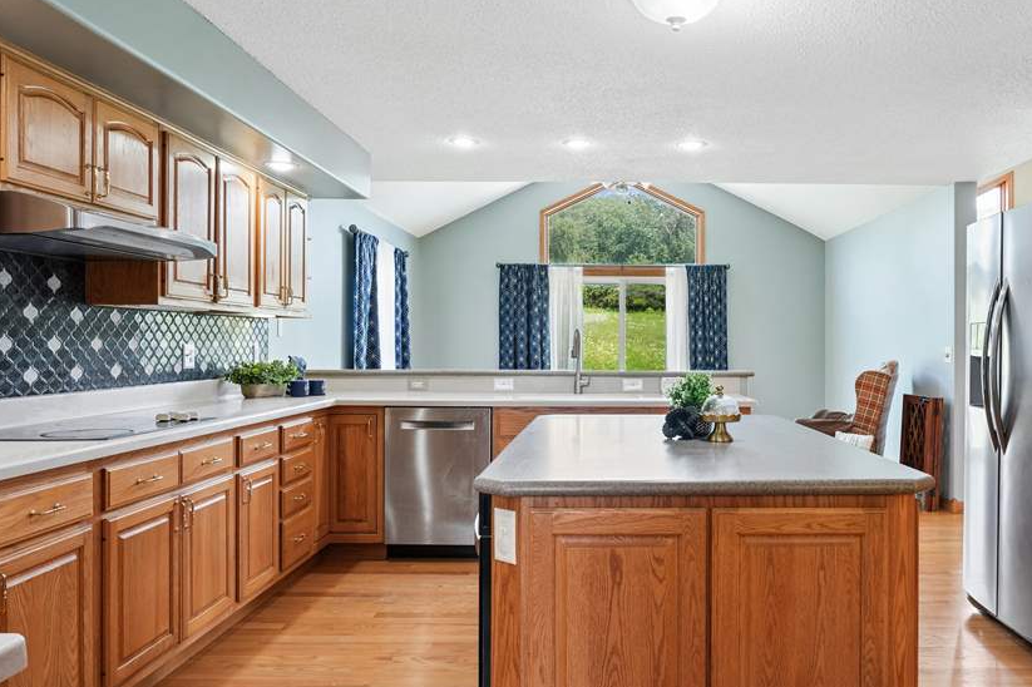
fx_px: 802
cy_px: 348
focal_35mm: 28
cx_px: 614
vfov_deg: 46.4
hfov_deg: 64.9
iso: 800
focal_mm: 18
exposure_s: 1/30
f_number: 9
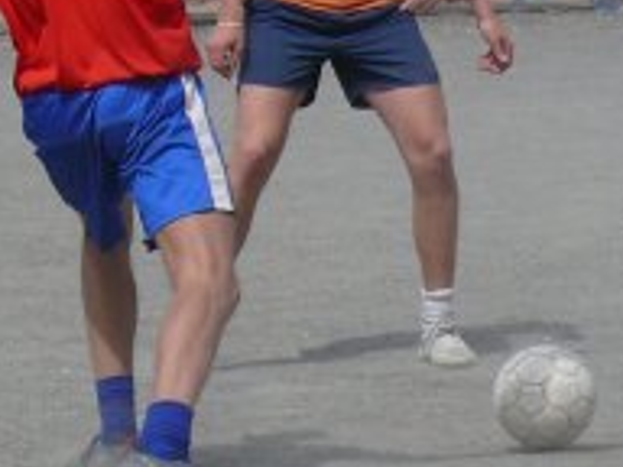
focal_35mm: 342
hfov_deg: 5.8
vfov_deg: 4.3
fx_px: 6155
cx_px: 620
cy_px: 62
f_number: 5.6
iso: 100
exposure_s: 1/400
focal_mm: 14.4
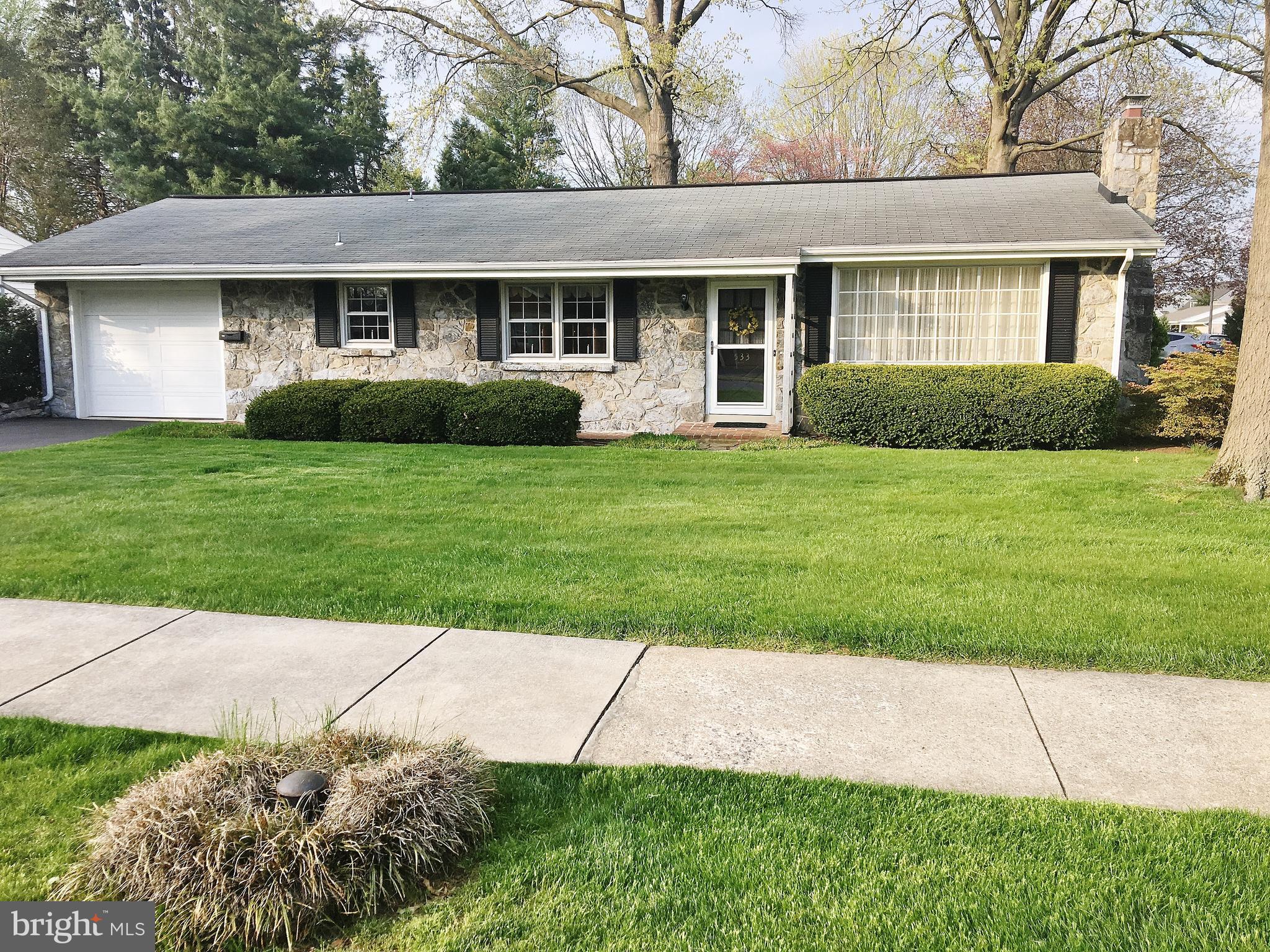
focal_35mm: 29
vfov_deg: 48.2
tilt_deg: -5.9
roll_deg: -0.9
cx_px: 635
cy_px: 476
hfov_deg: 61.7
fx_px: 1064
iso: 25
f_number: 2.2
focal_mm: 4.15
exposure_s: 1/541
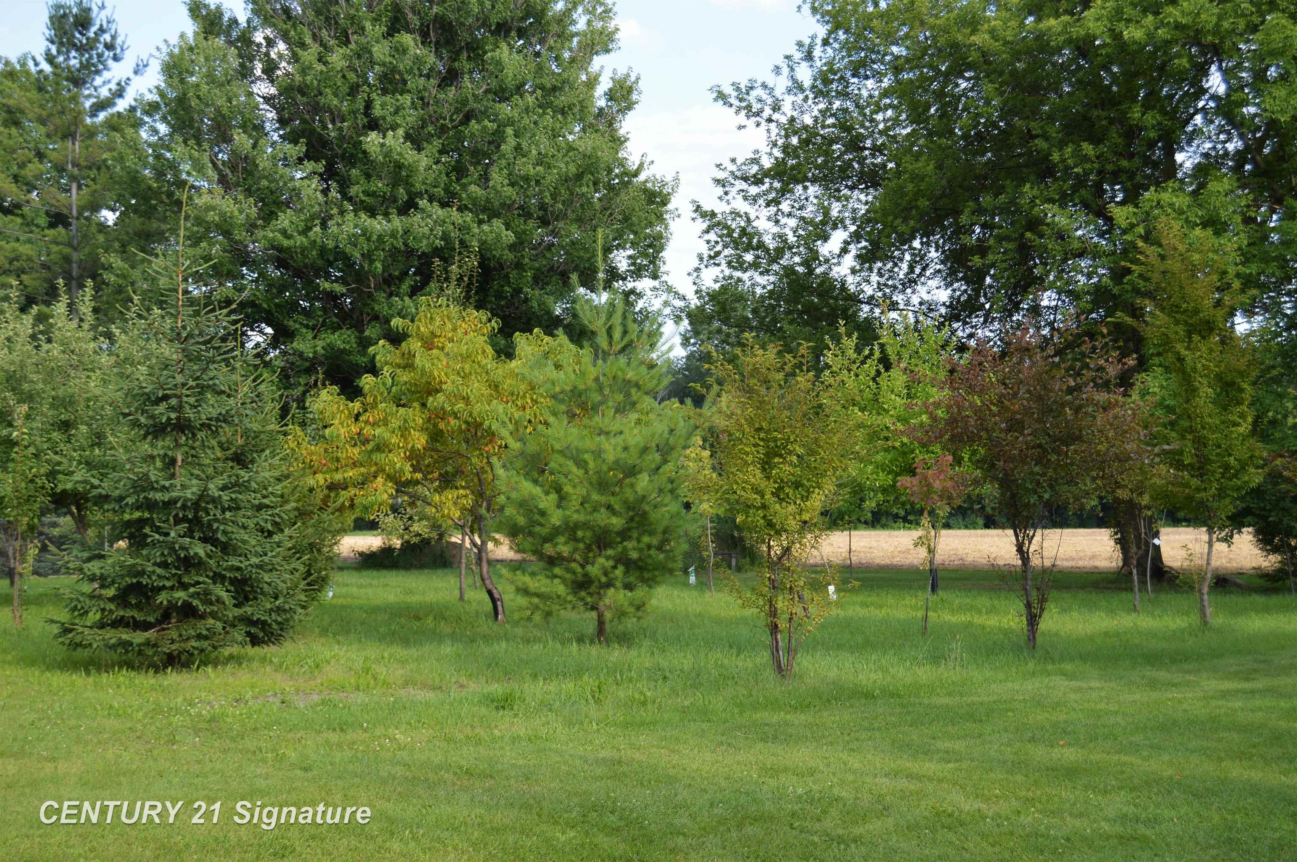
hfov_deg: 37.9
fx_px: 1890
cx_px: 648
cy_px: 431
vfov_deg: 25.7
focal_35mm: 52
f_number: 6.3
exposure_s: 1/160
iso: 100
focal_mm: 35
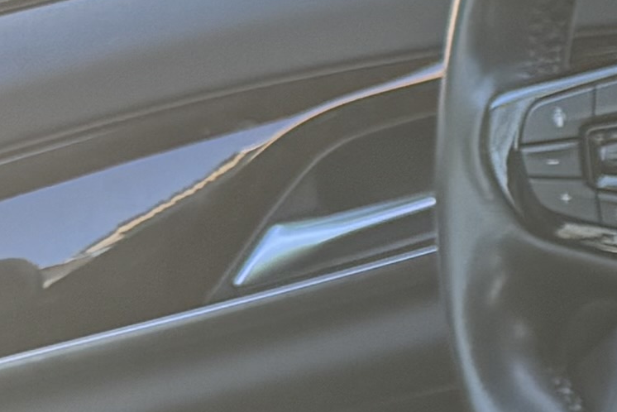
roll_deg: +3.4
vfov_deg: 7.0
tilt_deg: -28.0
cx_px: 2070
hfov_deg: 8.4
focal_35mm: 191
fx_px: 3275
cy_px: 825
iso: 80
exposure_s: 1/201
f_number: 1.78
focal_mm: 6.76
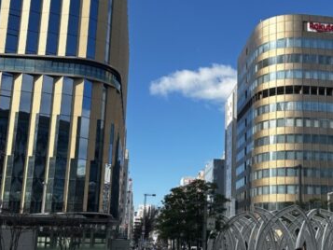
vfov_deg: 28.6
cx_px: 229
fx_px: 491
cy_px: 140
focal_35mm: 51
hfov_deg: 37.0
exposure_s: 1/2841
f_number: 1.5
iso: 50
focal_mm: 5.7
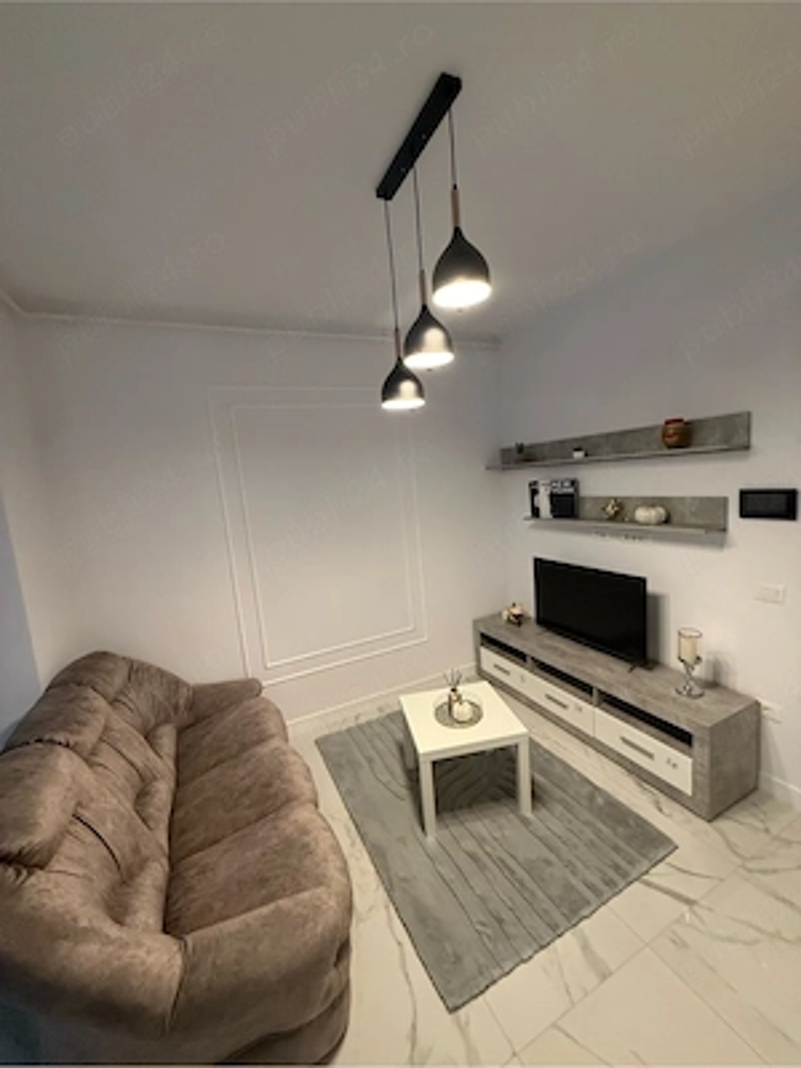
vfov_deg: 102.1
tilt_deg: -5.7
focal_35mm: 14
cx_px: 400
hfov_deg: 85.7
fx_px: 432
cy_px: 534
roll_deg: +3.8
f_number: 2.2
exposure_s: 1/100
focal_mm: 2.22
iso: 500
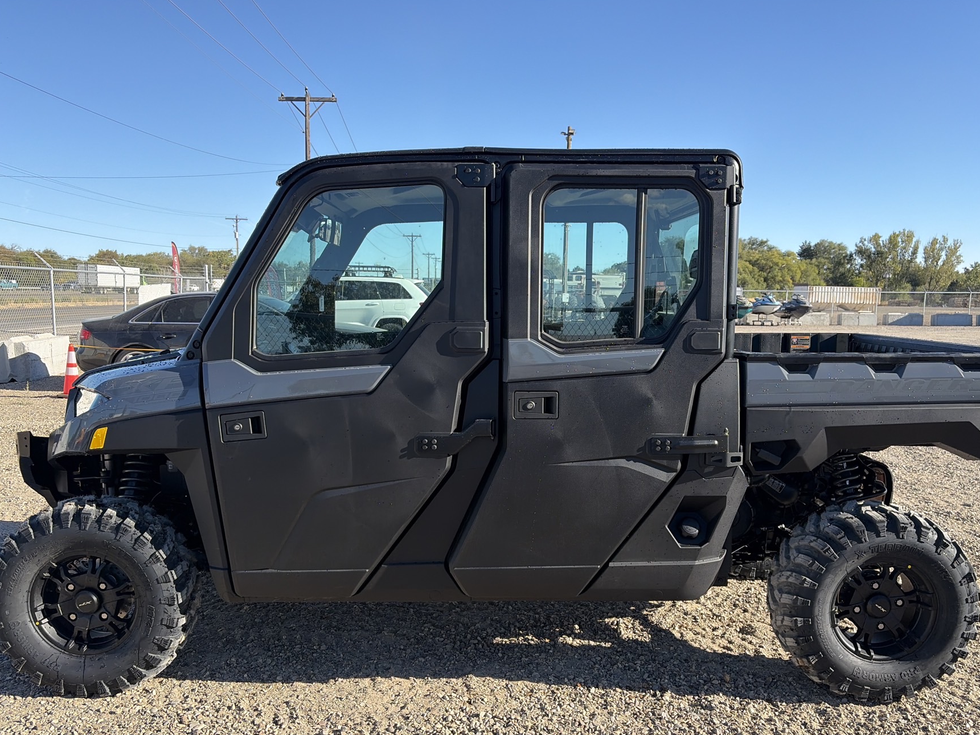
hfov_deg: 61.6
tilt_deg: -7.2
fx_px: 821
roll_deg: -0.4
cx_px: 508
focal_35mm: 29
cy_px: 406
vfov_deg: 48.2
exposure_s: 1/1587
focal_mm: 5.96
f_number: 1.6
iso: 50
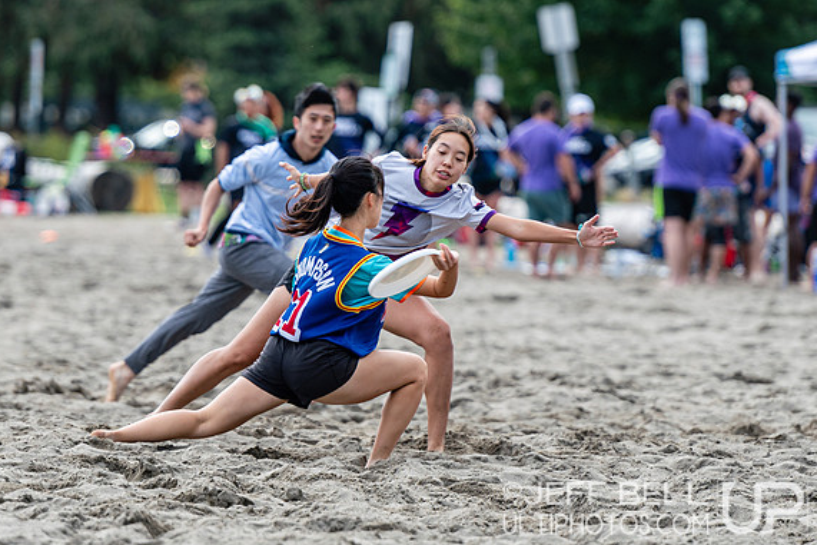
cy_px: 161
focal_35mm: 420
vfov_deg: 3.3
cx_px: 408
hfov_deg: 4.9
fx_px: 9533
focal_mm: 195
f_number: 3.2
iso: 140
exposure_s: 1/1000
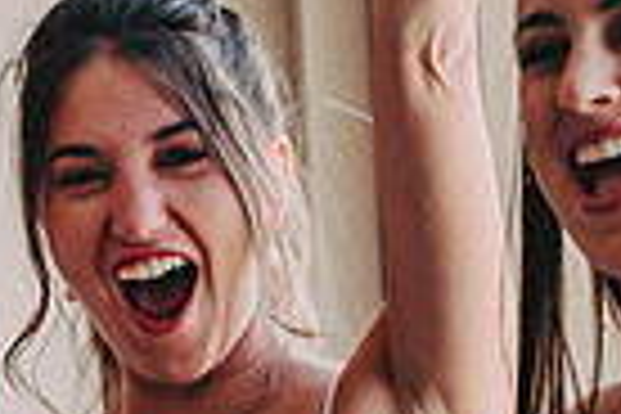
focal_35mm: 378
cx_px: -626
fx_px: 6520
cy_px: 380
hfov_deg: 5.3
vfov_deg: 3.6
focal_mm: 90
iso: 320
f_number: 2.8
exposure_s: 1/250
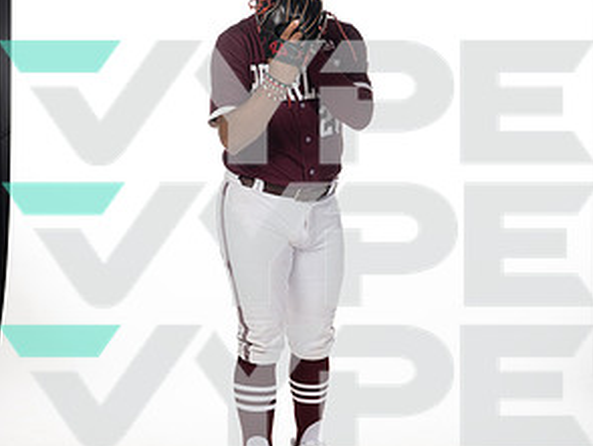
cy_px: 246
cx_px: 301
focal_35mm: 72
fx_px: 1234
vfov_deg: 20.5
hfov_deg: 27.0
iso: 400
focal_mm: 49
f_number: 6.3
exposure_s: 1/250
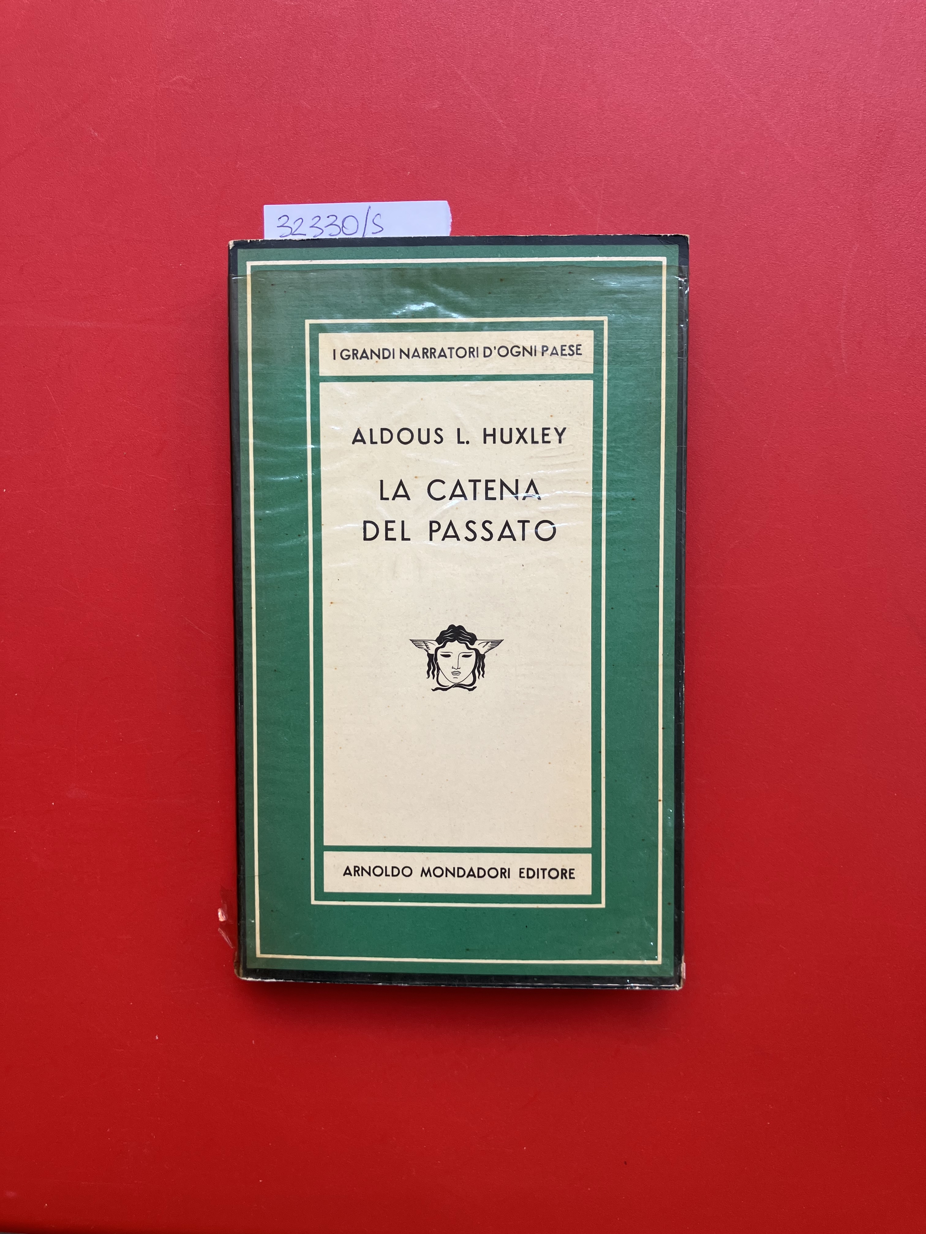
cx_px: 463
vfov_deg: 63.4
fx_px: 999
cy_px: 617
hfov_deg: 49.7
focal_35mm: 28
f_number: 1.8
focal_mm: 3.99
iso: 50
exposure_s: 1/100
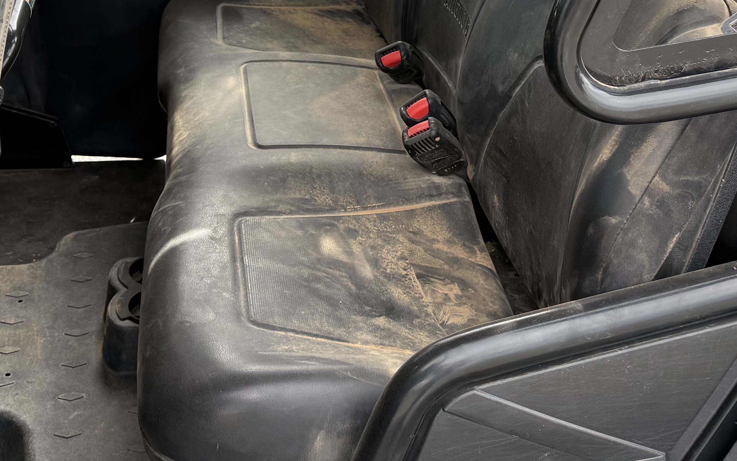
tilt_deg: -18.5
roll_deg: -4.1
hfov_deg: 38.2
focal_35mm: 53
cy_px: 6
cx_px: 357
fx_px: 1065
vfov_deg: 23.4
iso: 100
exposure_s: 1/909
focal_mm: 6.76
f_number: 1.78
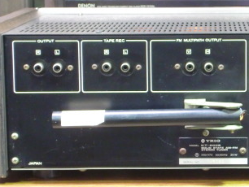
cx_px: 205
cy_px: 102
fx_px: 1188
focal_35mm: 165
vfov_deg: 9.0
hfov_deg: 11.9
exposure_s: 1/4
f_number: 4.6
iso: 400
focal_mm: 13.9
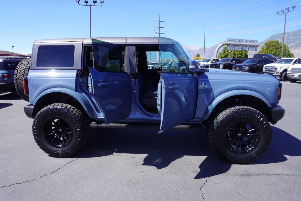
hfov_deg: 70.4
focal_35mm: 26
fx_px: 213
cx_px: 150
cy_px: 100
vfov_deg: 50.5
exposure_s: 1/200
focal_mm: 17
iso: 100
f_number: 6.3
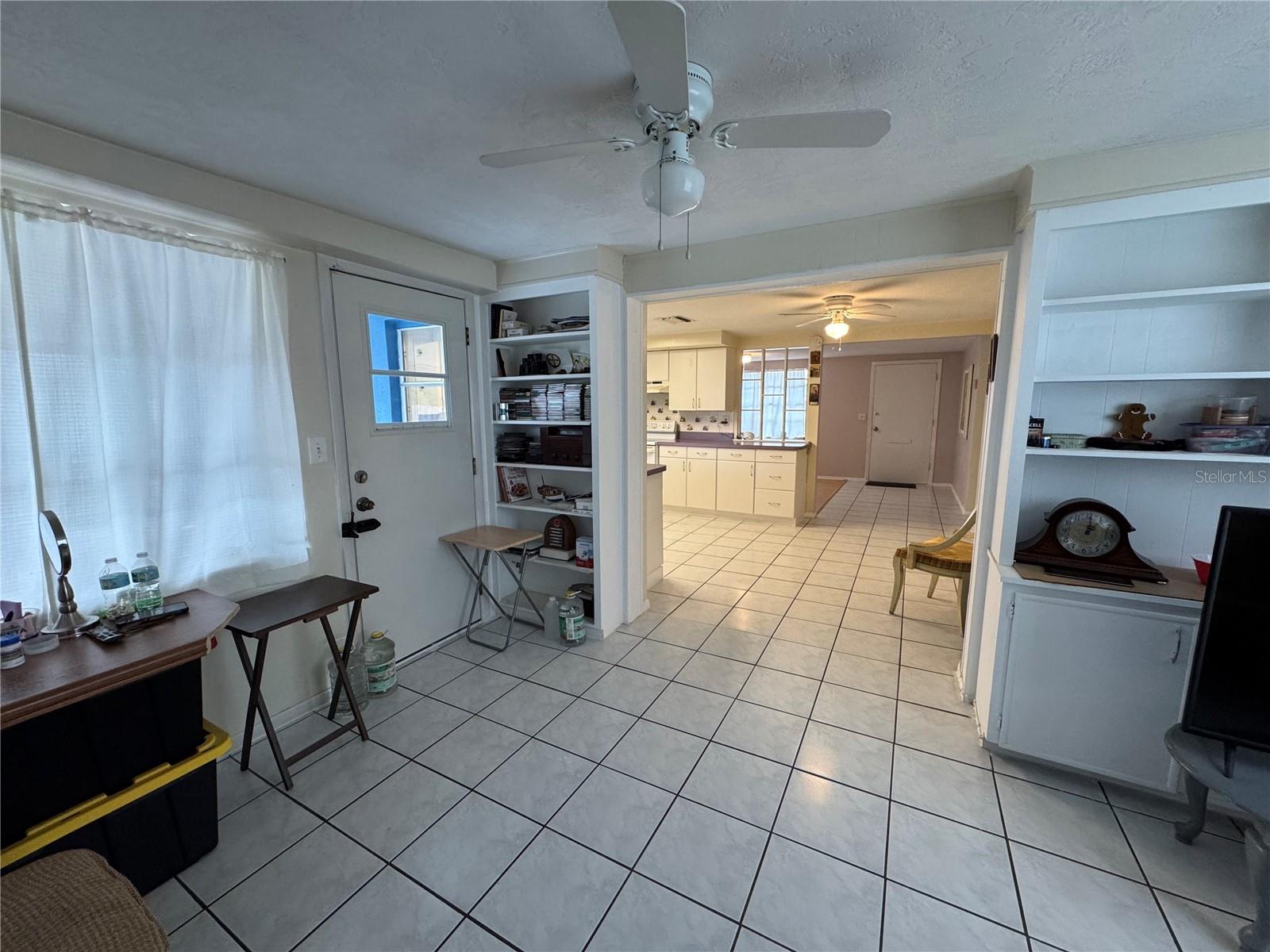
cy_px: 476
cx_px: 635
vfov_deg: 85.7
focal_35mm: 14
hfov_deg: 102.1
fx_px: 514
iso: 250
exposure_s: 1/120
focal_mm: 2.22
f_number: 2.2
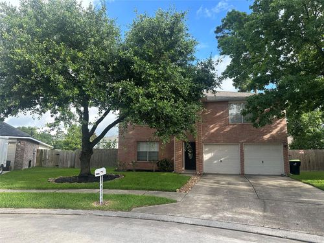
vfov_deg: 56.8
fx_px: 225
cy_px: 122
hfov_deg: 71.6
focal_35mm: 24
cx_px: 162
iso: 80
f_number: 1.78
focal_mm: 6.86
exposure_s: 1/971
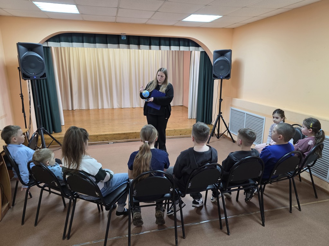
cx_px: 164
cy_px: 123
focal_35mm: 23
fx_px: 219
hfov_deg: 73.9
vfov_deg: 58.9
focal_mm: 6.3
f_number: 1.7
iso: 320
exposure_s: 1/100
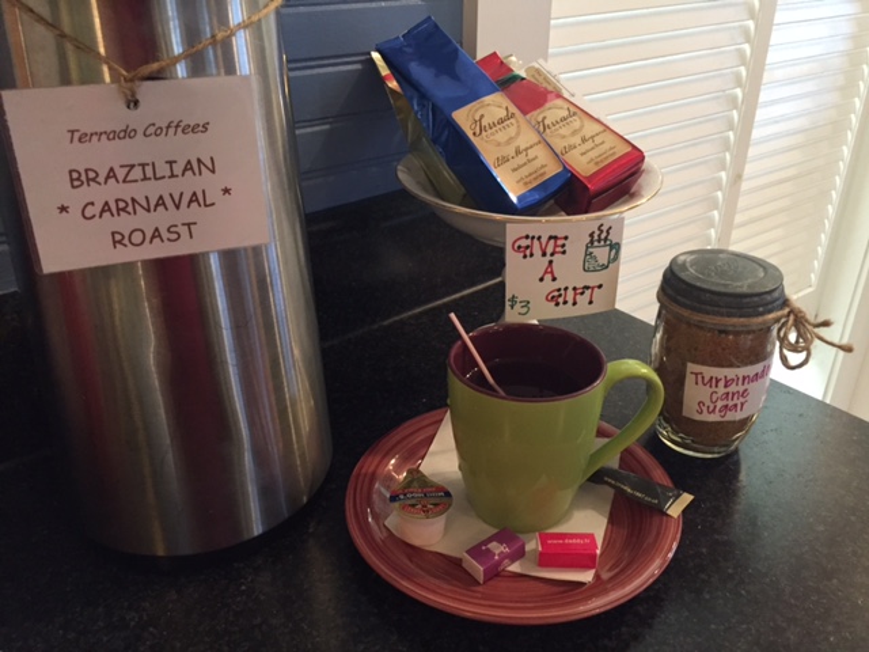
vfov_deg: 48.2
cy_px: 326
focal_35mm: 29
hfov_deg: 61.7
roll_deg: +2.1
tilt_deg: -28.6
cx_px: 434
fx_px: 728
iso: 250
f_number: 2.2
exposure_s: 1/15
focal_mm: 4.15
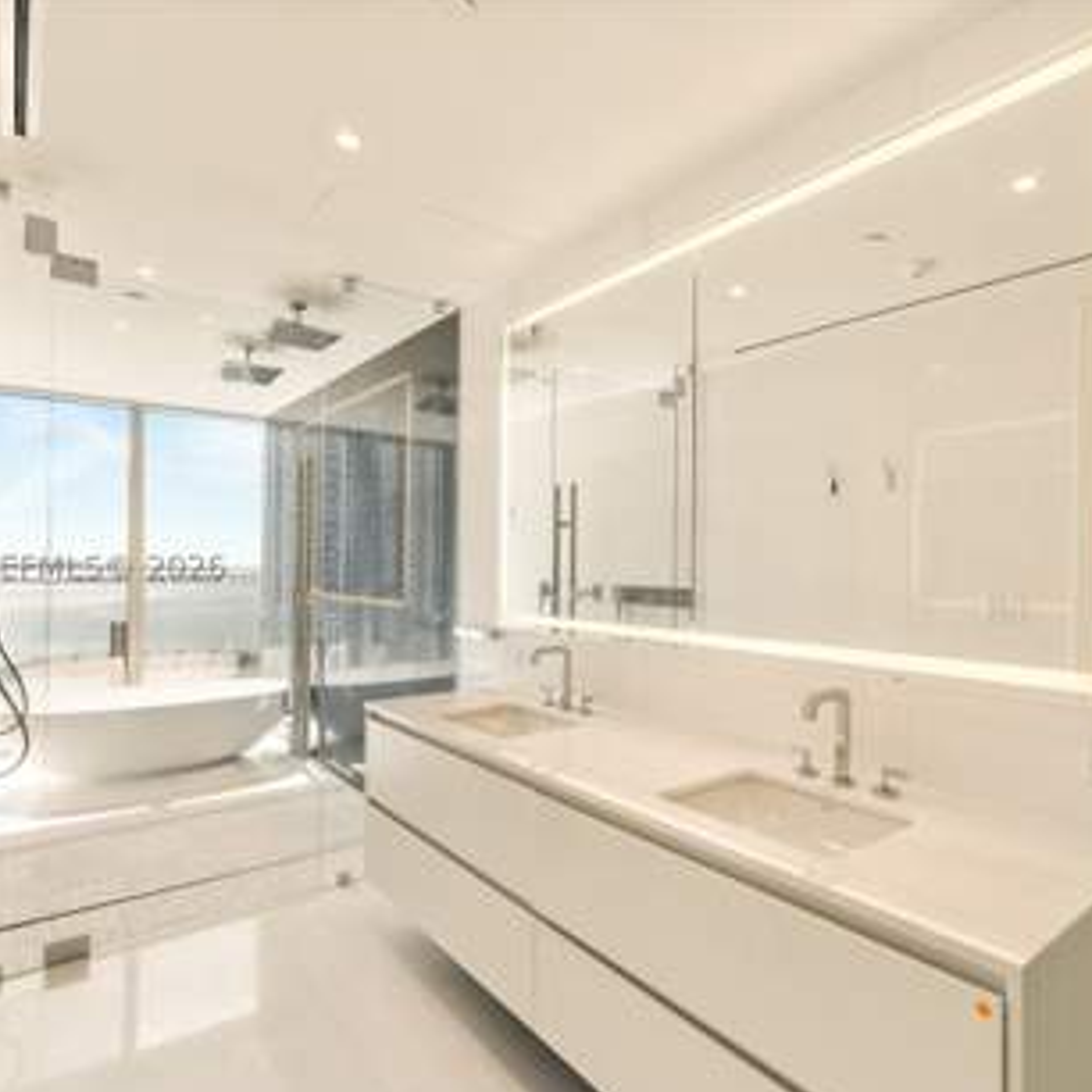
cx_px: 621
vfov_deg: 74.8
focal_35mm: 20
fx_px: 714
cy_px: 562
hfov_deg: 74.4
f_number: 9
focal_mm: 10
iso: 100
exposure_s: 1/8
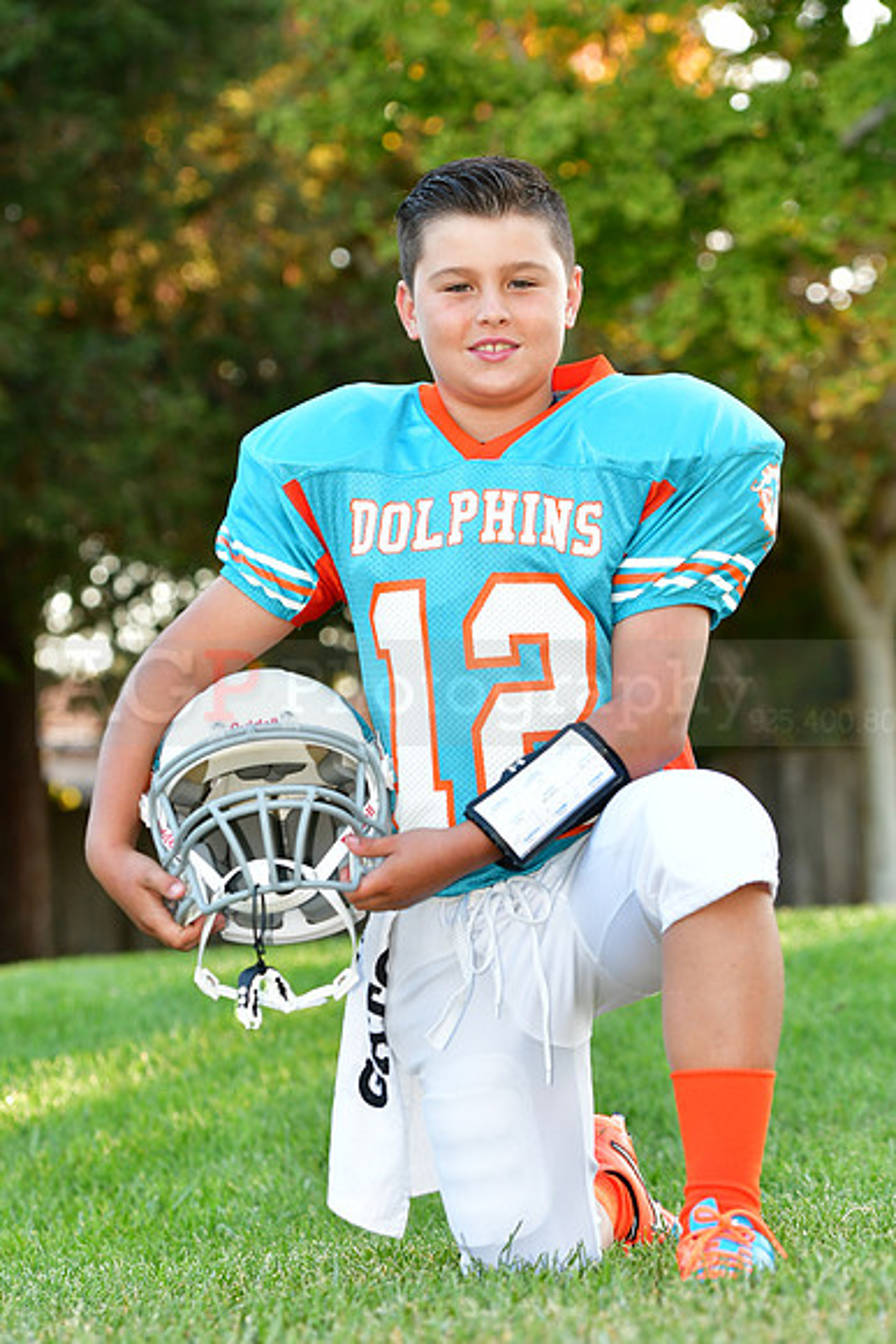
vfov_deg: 14.0
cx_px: 448
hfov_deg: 9.3
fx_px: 5484
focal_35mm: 147
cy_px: 672
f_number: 4.5
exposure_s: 1/160
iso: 400
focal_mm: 98
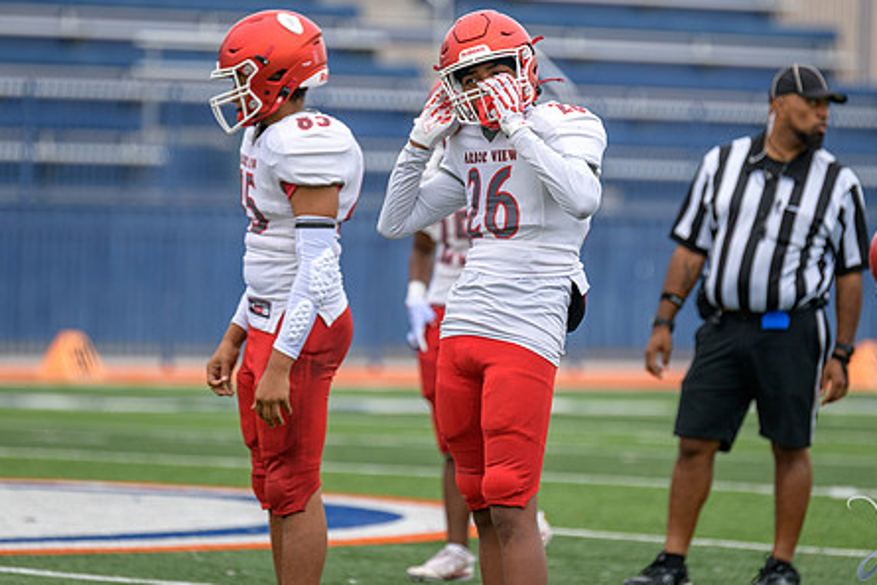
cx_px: 487
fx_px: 9528
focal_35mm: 391
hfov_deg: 5.3
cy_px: 259
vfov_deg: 3.5
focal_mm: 300
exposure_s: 1/1000
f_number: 3.5
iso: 180
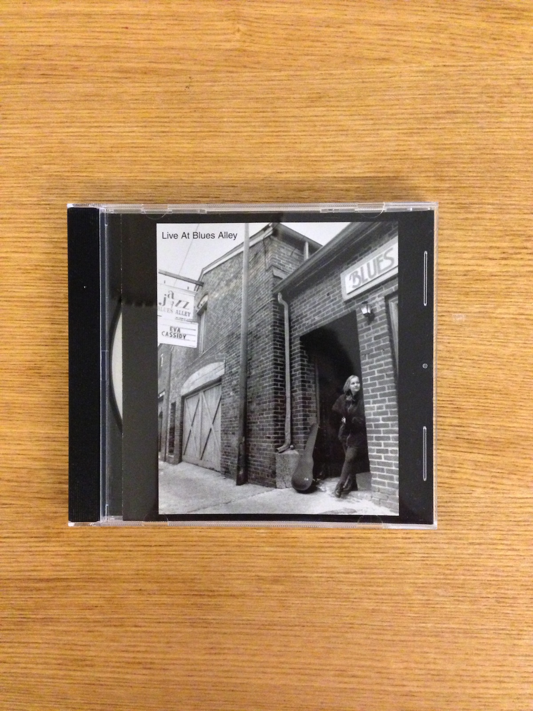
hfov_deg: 42.9
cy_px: 356
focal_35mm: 33
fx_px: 677
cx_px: 266
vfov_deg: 55.4
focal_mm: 4.13
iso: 800
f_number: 2.4
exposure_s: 1/15
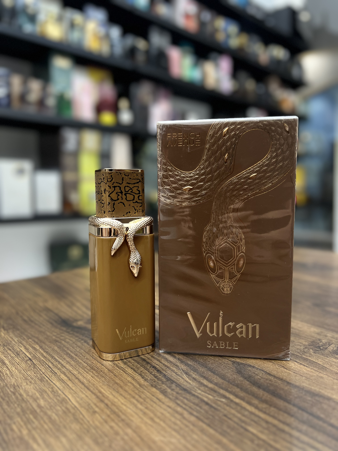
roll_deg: -0.8
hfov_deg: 53.1
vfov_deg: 67.3
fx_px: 338
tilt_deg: -5.1
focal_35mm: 26
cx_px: 169
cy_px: 226
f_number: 1.5
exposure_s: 1/100
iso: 100
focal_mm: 5.7
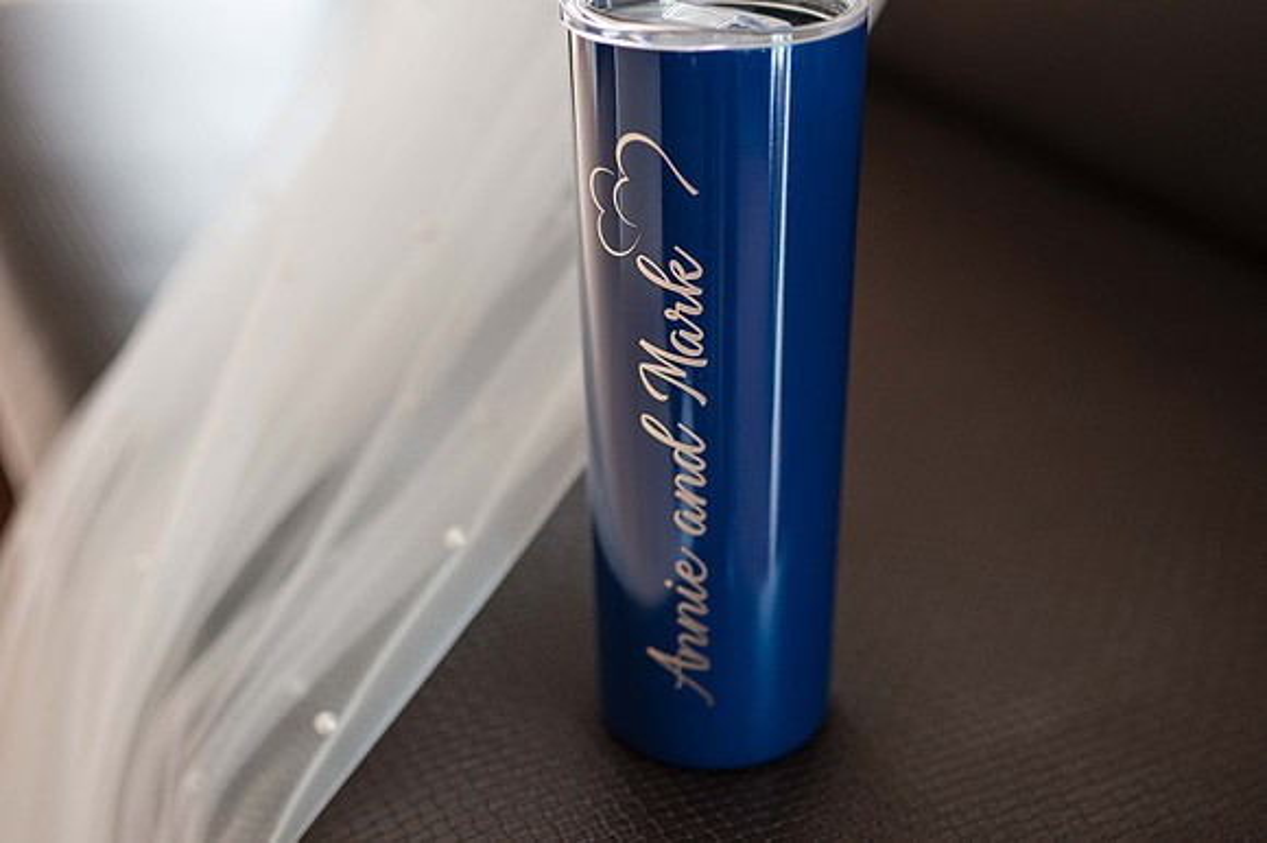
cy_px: 349
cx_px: 684
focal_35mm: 53
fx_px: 1865
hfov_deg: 37.5
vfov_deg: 25.4
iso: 400
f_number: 1.8
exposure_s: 1/200
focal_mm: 35
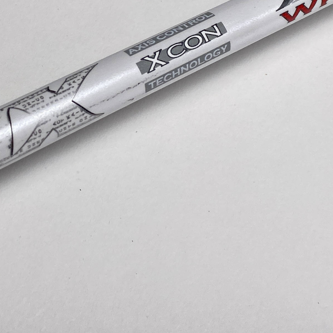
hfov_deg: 22.4
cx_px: 112
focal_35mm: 77
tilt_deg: -58.7
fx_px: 838
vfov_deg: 22.1
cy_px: 52
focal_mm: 4.25
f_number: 1.8
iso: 32
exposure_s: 1/788
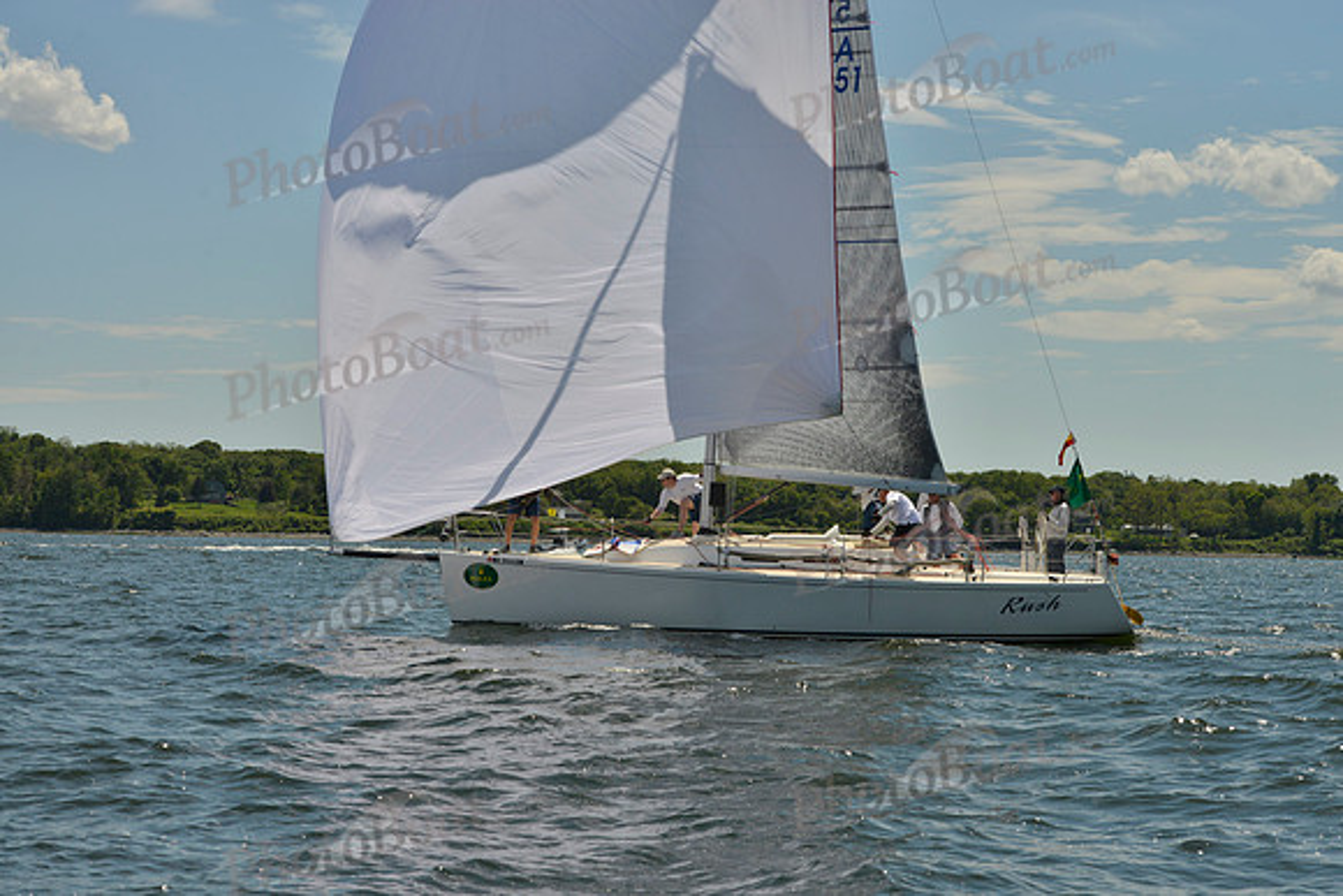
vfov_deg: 19.5
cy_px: 448
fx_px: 2612
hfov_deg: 28.8
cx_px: 672
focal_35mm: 70
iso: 280
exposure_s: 1/1600
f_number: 10
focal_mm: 70
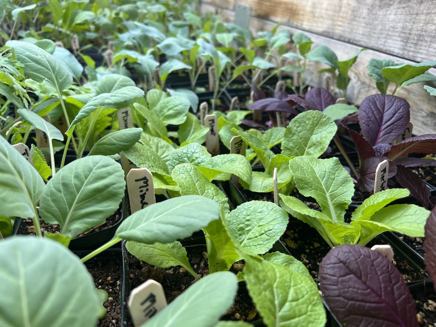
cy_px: 164
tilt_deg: -27.4
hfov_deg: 67.3
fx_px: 327
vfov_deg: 53.1
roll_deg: -6.8
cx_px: 218
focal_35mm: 26
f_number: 1.5
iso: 80
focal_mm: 5.7
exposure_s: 1/121
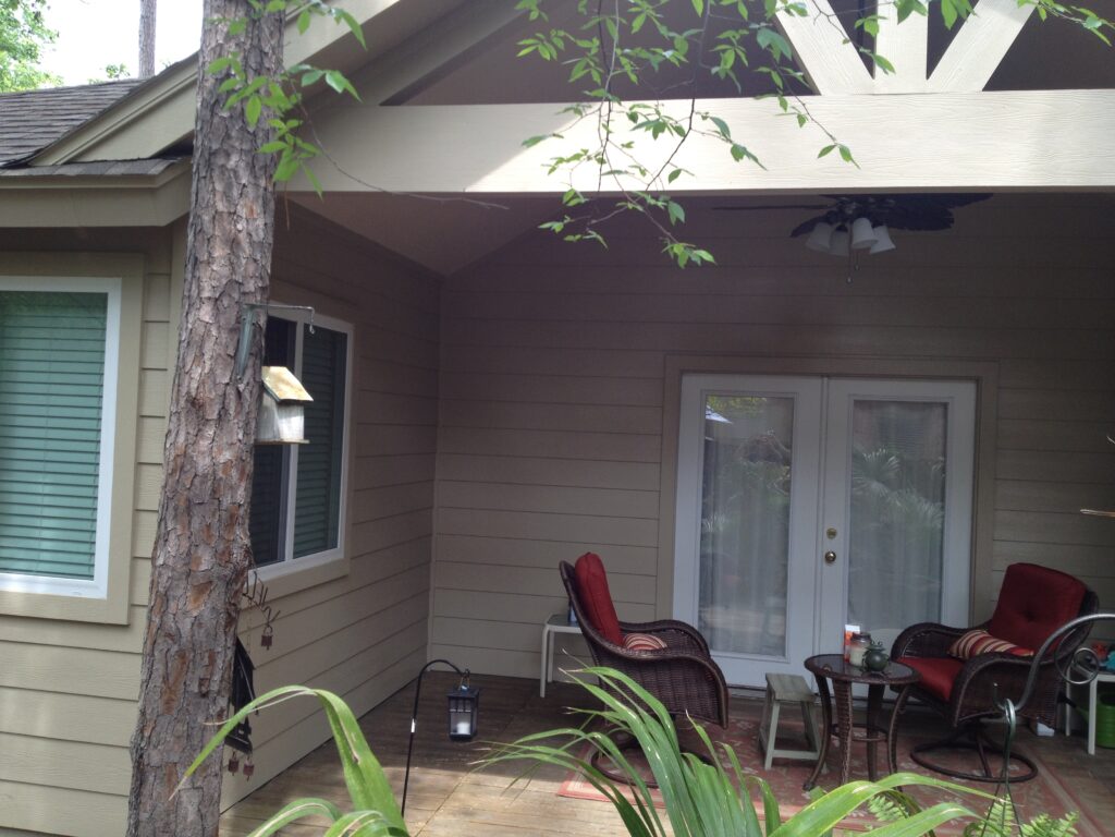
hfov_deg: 52.6
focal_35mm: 35
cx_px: 558
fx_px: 1127
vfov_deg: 40.7
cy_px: 418
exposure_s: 1/184
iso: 64
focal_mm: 4.28
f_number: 2.4
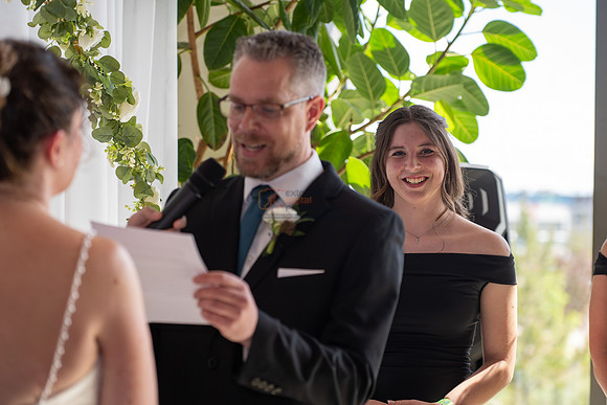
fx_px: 1720
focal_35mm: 102
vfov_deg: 13.4
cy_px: 202
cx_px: 304
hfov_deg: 20.0
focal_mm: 102
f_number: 4
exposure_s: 1/160
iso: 125
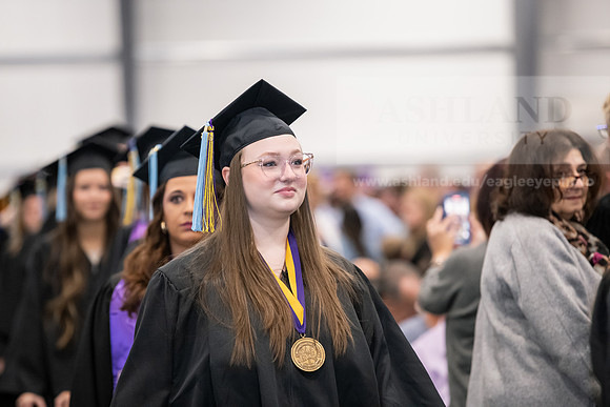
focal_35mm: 175
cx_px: 305
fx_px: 2966
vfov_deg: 7.9
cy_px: 204
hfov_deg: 11.7
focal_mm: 175
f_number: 3.2
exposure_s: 1/200
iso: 3200
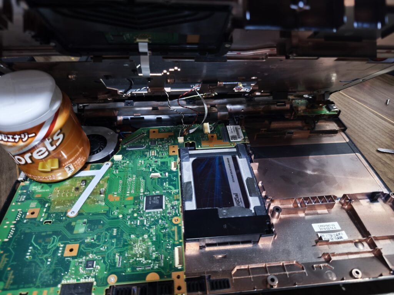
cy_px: 148
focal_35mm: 23
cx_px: 197
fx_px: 262
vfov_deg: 58.9
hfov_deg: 73.9
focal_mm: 6.57
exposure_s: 1/24
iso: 1250
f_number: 1.6
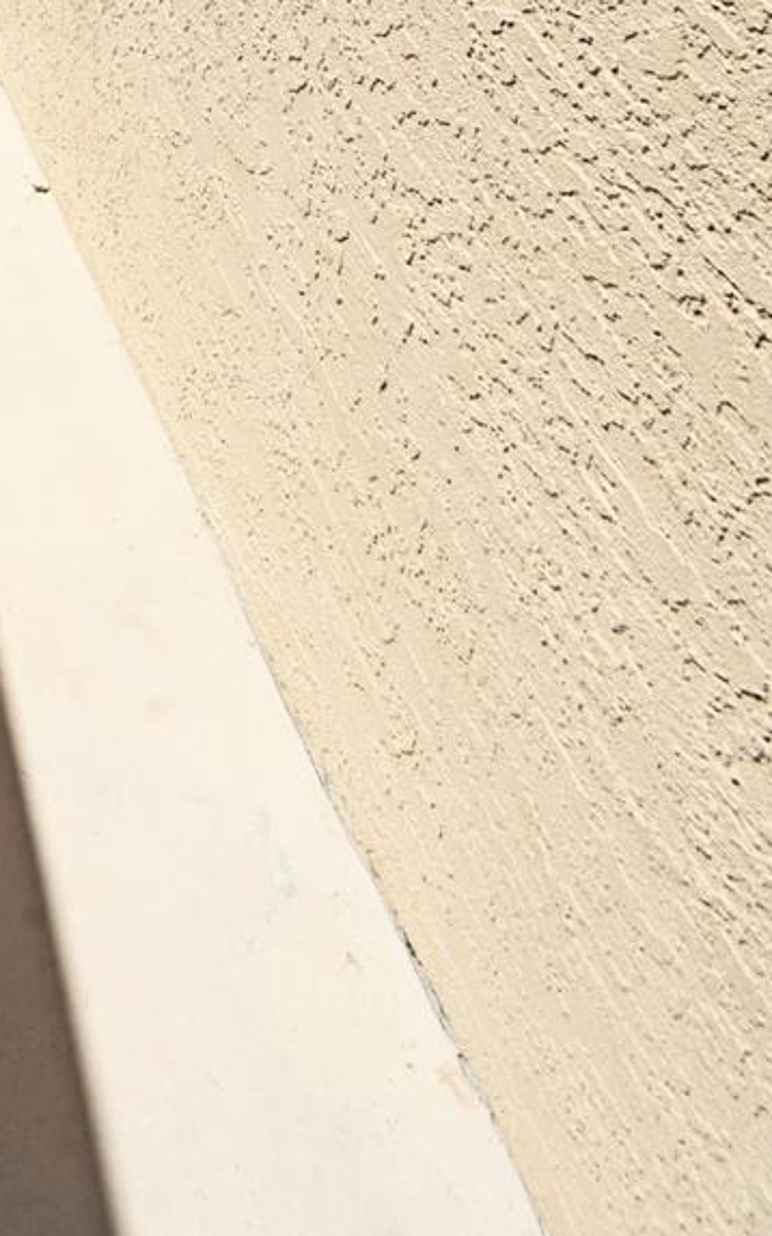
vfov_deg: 36.8
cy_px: -273
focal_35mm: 40
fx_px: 1347
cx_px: -196
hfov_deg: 27.4
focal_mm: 15
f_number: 10
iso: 100
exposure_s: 1/200
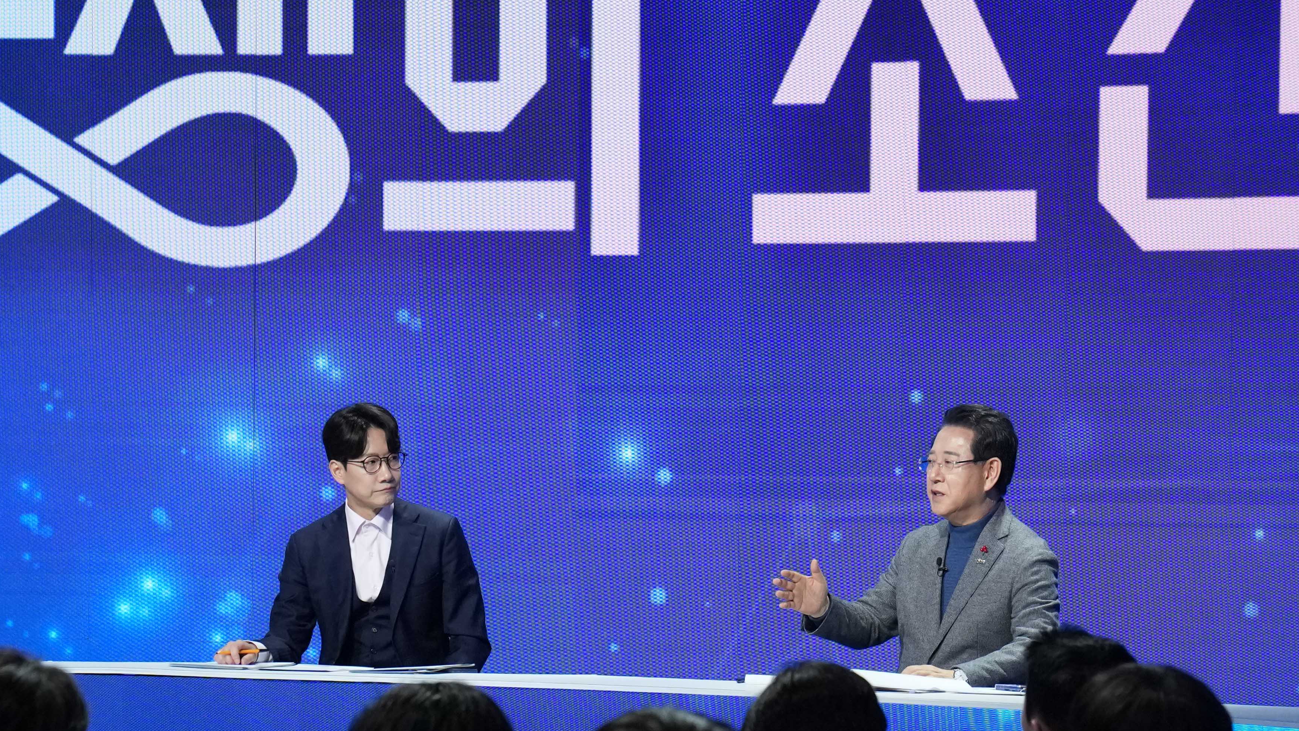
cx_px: 769
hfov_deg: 12.2
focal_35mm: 177
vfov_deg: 6.9
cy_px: 467
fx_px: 6097
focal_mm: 70
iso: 2500
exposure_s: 1/160
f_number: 4.5
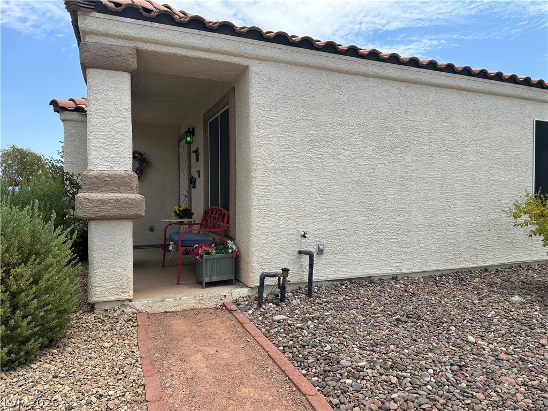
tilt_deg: -0.1
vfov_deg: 56.8
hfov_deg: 71.6
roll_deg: -0.9
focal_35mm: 24
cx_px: 274
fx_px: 380
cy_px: 206
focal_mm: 6.86
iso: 80
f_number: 1.78
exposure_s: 1/4762
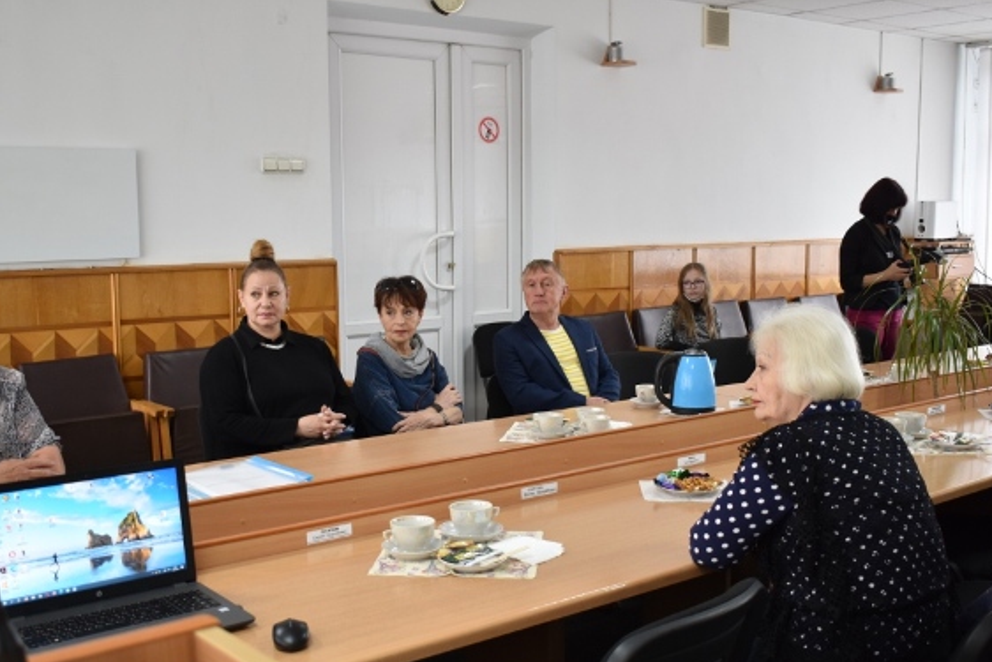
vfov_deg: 32.6
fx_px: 1130
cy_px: 357
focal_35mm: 41
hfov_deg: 47.4
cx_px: 466
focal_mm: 24
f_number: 4
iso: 500
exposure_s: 1/30
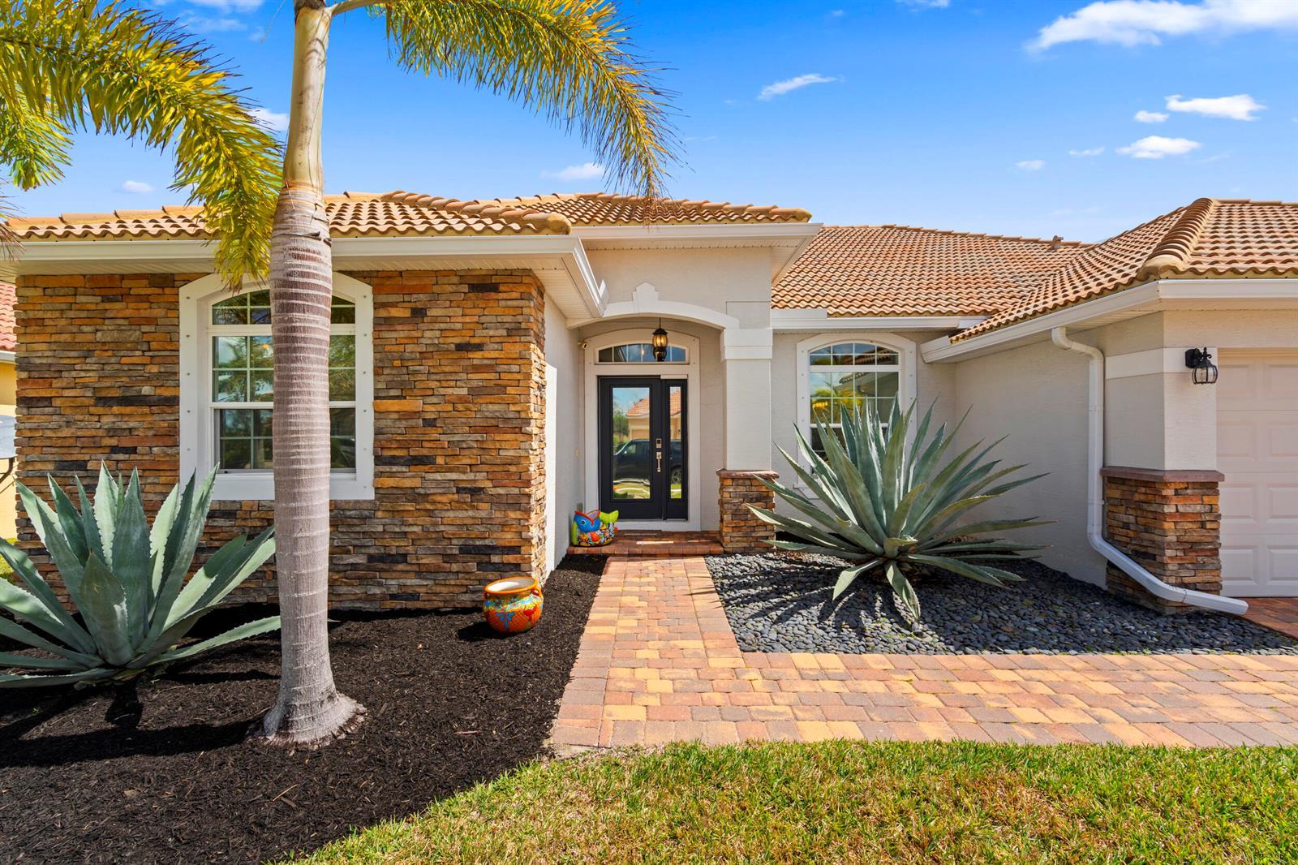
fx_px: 577
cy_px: 432
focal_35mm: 16
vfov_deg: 73.7
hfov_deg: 96.7
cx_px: 649
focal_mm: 16
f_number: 10
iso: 100
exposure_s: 1/40
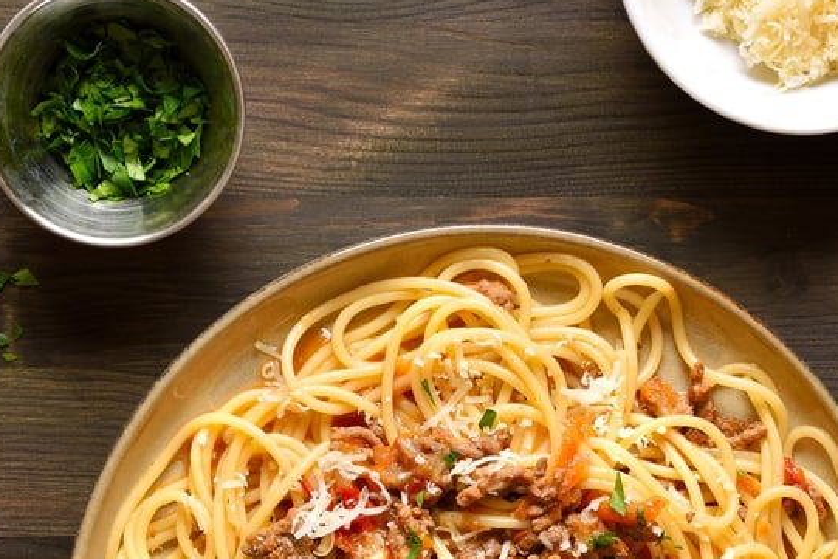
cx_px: 414
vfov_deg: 10.2
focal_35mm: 133
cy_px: 610
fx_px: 3097
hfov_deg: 15.4
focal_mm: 60
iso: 100
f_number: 11
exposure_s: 1/125
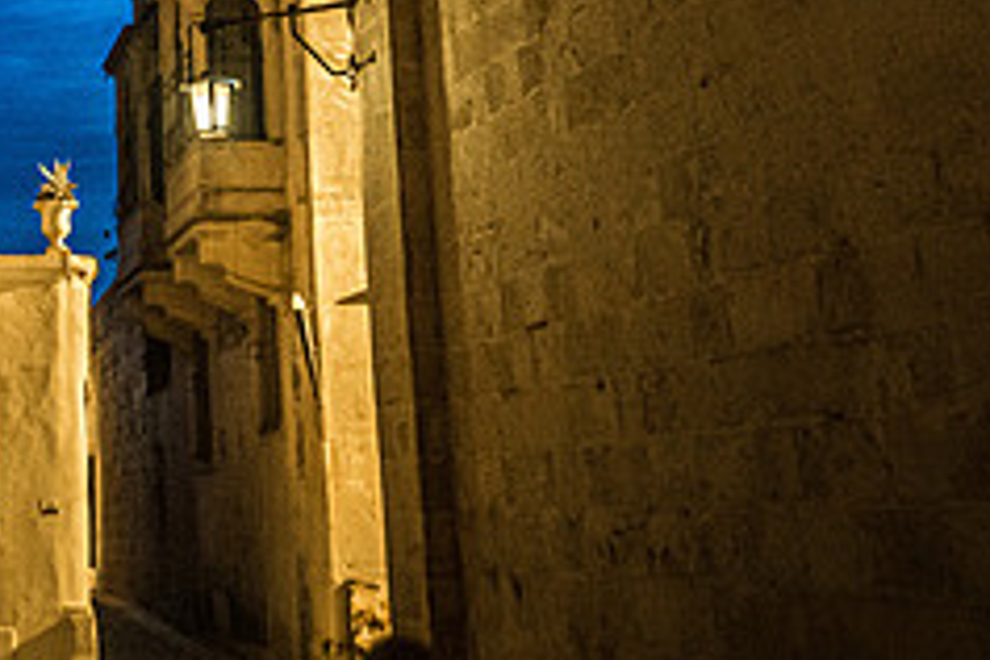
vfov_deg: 19.6
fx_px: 1815
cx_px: 54
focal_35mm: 66
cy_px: -98
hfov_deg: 29.0
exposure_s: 1/10
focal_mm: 18
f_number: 3.5
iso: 6400
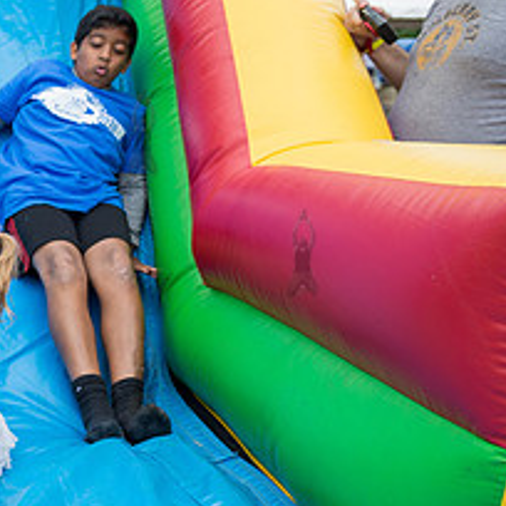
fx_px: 959
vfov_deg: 29.6
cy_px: 252
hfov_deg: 25.0
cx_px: -179
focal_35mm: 58
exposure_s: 1/800
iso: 200
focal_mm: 24
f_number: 3.5
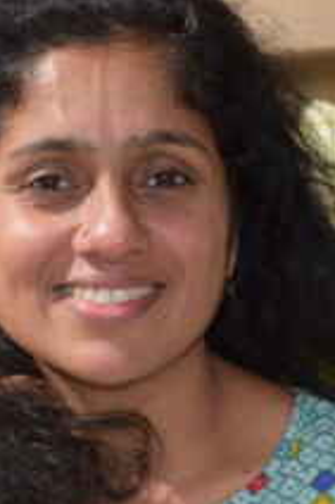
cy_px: 235
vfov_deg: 18.1
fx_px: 1580
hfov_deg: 12.1
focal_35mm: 113
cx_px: 204
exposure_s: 1/200
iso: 100
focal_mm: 40
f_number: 9
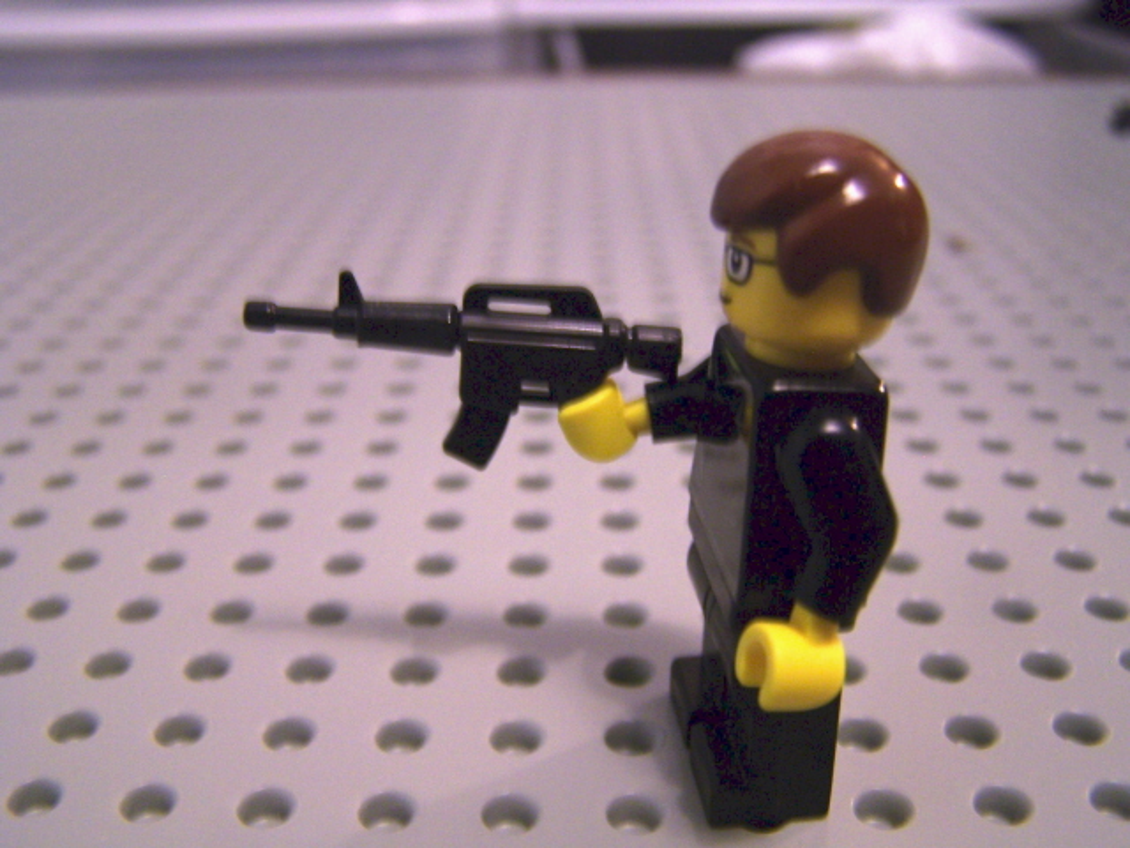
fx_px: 1240
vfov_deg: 37.7
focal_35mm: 38
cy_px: 424
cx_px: 565
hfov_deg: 49.0
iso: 140
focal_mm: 6.3
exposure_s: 1/8
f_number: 2.8
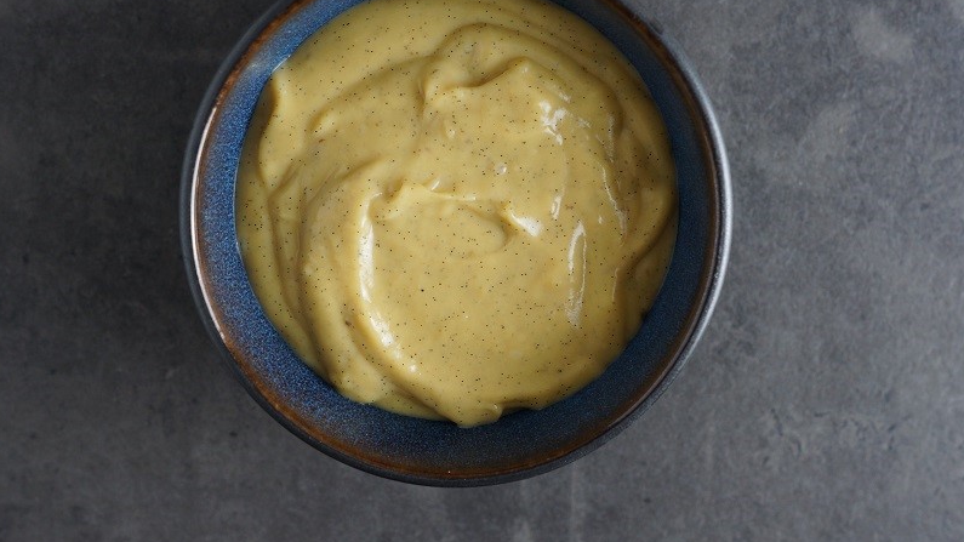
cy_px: 239
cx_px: 481
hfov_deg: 26.9
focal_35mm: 79
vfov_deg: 15.3
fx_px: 2019
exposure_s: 1/80
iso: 400
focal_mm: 50
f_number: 4
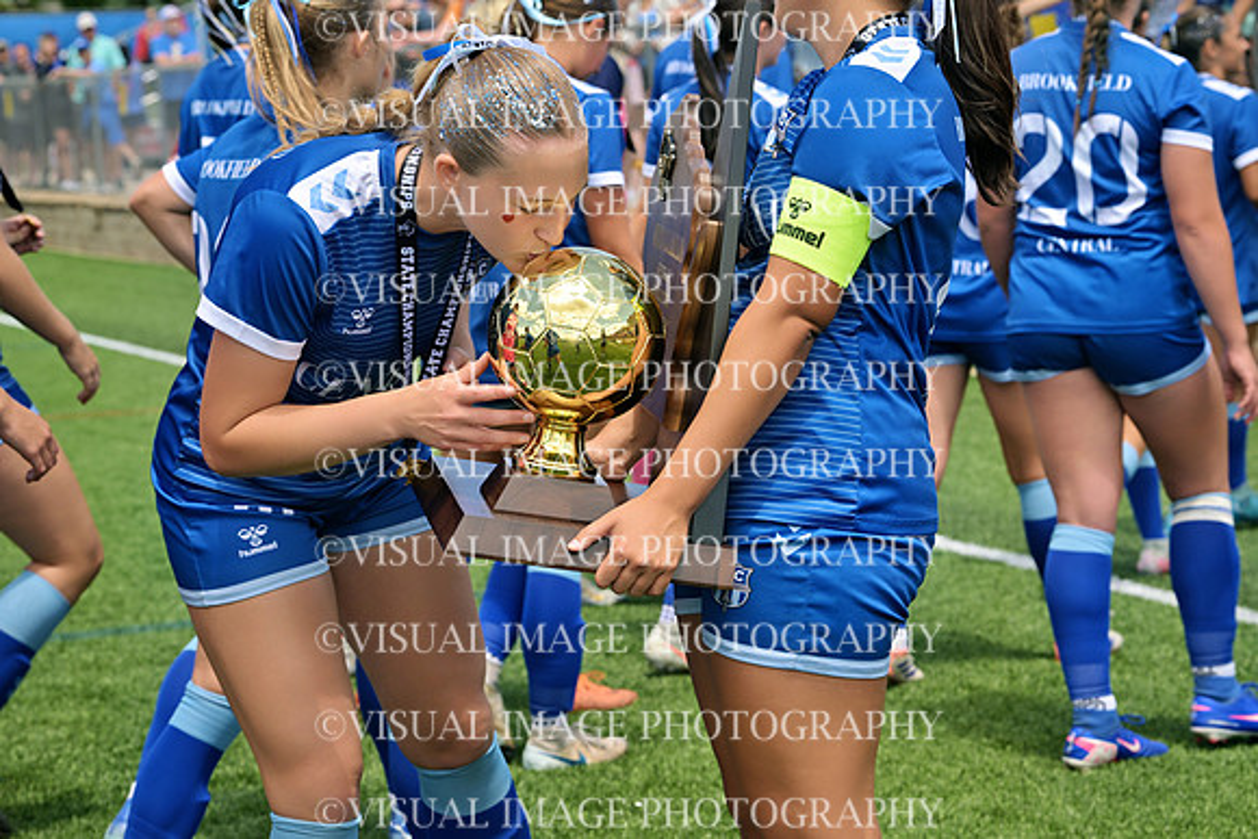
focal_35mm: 89
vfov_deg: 15.4
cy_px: 420
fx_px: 3111
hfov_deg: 22.9
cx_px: 629
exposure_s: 1/250
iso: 100
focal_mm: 89
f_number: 7.1
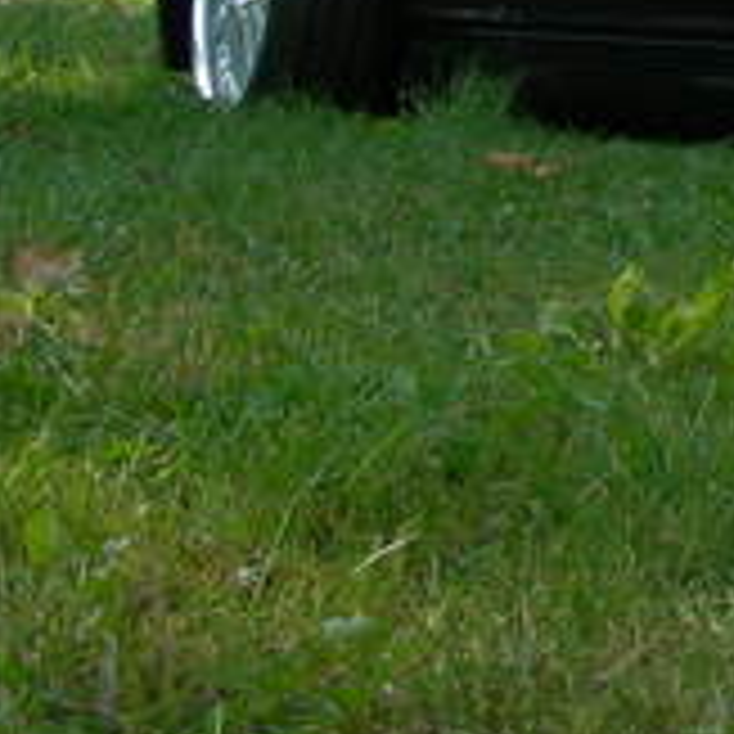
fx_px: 3167
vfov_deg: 13.0
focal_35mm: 132
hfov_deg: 12.0
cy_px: -68
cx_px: 1400
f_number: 4.8
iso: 50
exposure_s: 1/160
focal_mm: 7.8
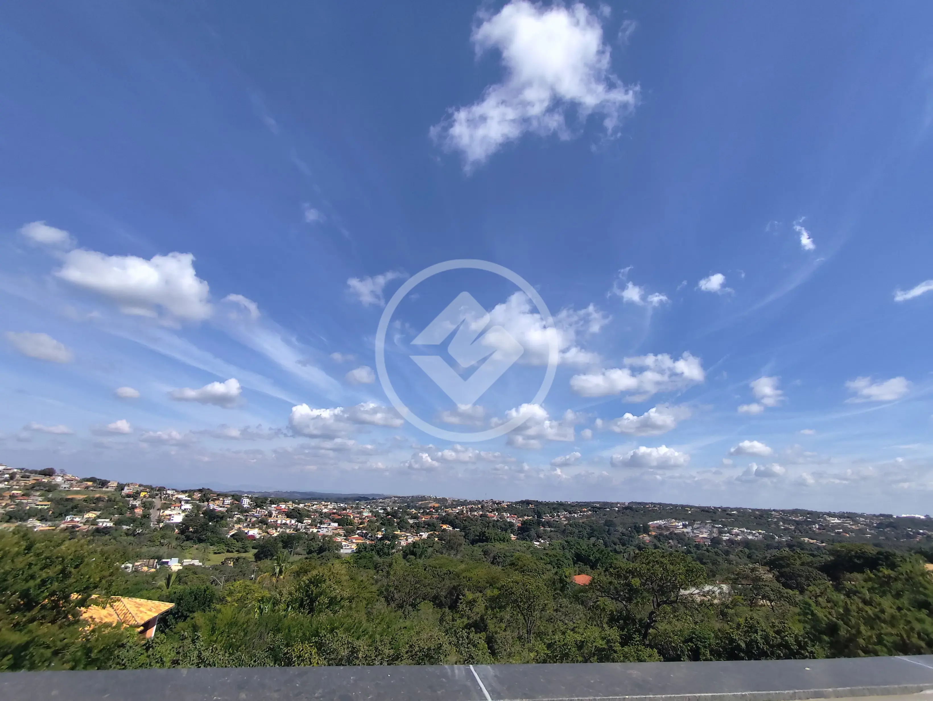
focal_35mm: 16
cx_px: 466
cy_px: 350
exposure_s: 1/1697
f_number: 2.2
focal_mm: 1.65
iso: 50
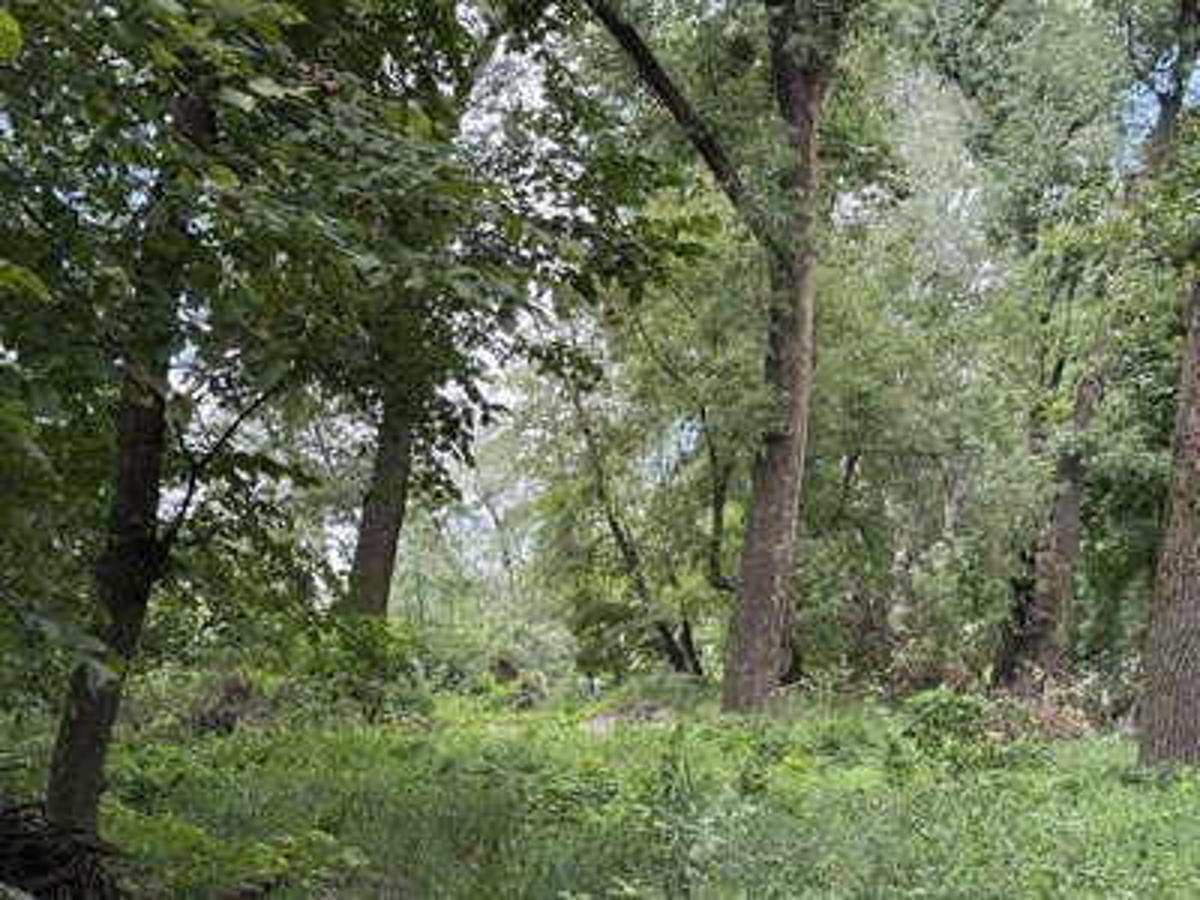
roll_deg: -0.1
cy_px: 450
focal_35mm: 48
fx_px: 1664
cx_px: 600
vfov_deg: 30.3
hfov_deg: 39.7
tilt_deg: +7.4
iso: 50
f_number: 1.78
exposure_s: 1/201
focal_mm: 6.76
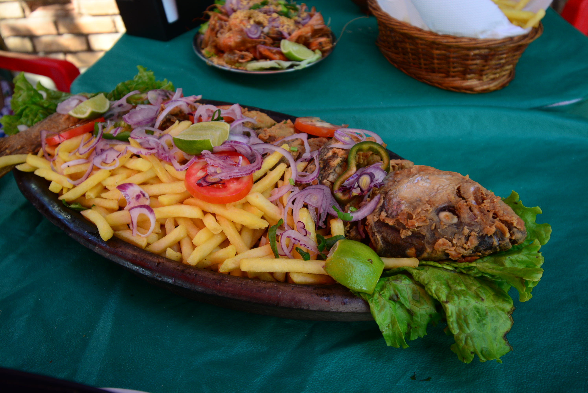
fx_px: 490
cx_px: 294
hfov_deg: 61.9
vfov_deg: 43.7
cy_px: 196
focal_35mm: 30
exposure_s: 1/160
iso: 400
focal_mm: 20
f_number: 5.6
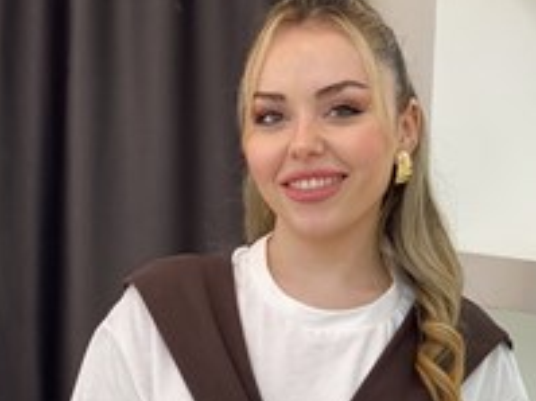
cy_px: 456
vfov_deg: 13.4
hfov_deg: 18.2
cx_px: 337
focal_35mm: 108
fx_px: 1671
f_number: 2
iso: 64
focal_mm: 6
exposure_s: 1/100
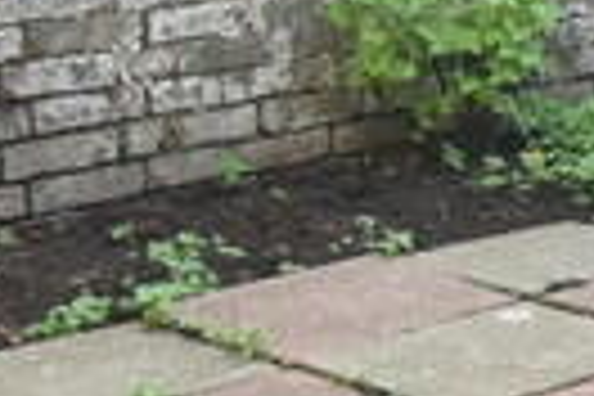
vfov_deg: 10.2
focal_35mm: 128
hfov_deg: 13.6
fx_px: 2110
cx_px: 1192
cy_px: -295
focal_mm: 11
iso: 500
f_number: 8
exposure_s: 1/250
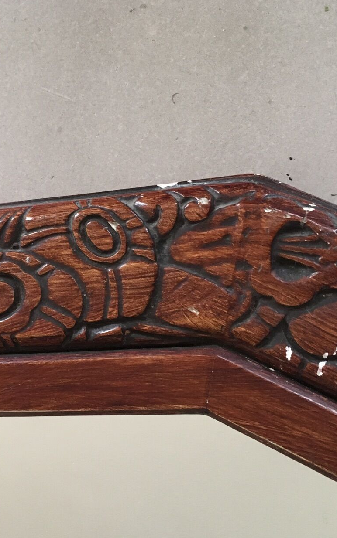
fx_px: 749
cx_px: 43
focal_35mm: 51
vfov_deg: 39.5
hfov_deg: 24.7
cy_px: 311
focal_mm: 4.15
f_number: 2.2
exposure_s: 1/30
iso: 125
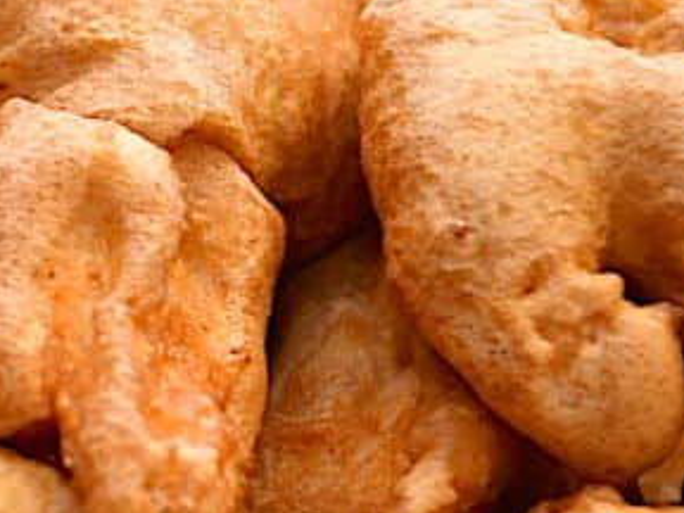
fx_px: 5691
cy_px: 183
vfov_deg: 5.2
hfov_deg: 6.8
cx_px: -59
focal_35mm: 288
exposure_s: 1/60
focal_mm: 80
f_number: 5.3
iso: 800
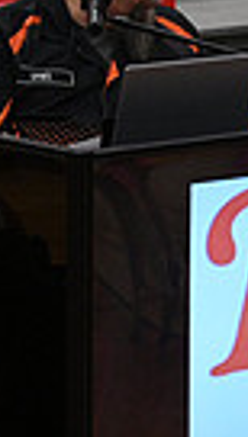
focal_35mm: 891
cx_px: 857
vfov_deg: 2.4
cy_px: 85
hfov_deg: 1.4
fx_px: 10365
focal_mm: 200
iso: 4000
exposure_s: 1/400
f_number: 4
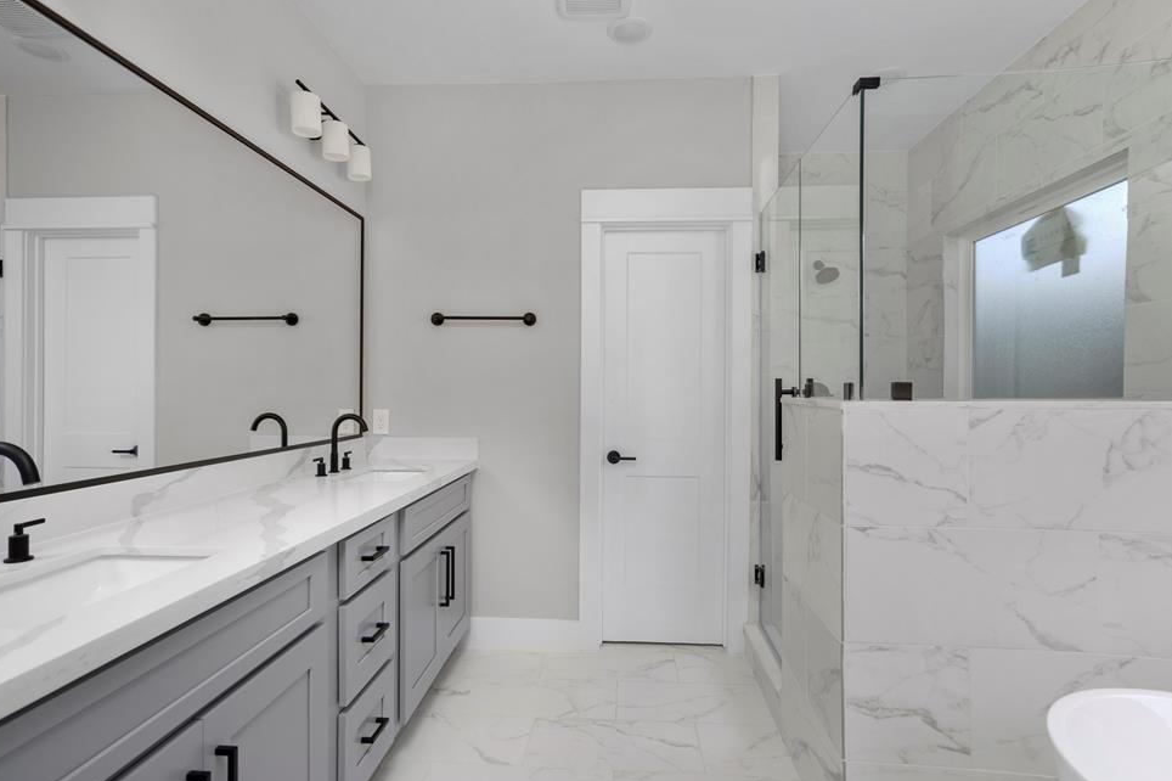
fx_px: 571
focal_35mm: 18
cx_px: 587
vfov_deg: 68.7
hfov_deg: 91.5
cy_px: 393
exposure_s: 1/8
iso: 100
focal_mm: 11
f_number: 4.8
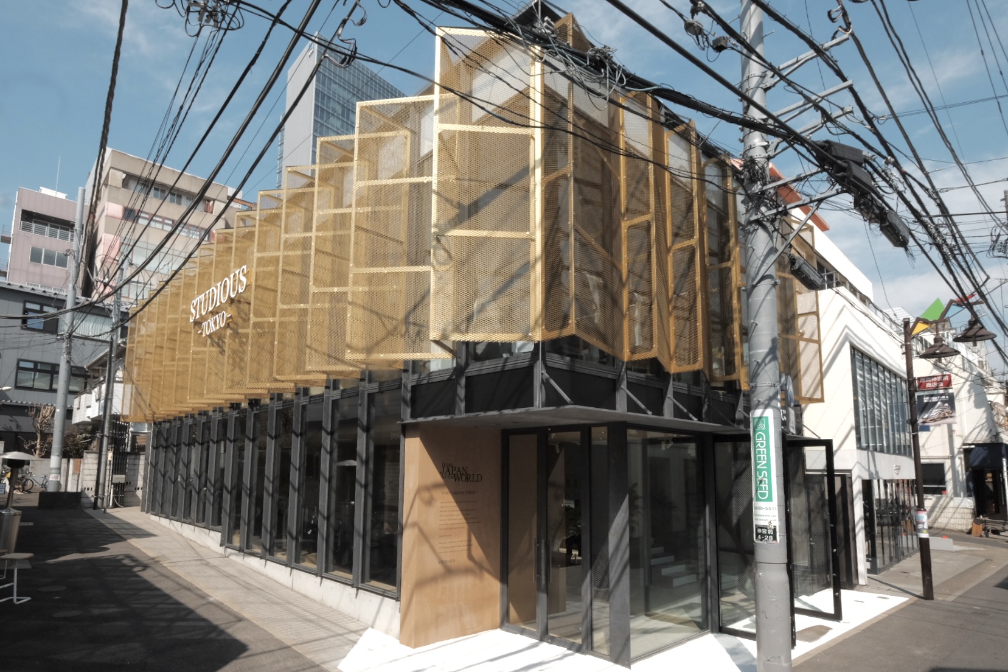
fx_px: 532
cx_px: 504
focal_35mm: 19
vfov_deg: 64.5
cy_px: 336
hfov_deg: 86.9
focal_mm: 12.6
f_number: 16
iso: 800
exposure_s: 1/400
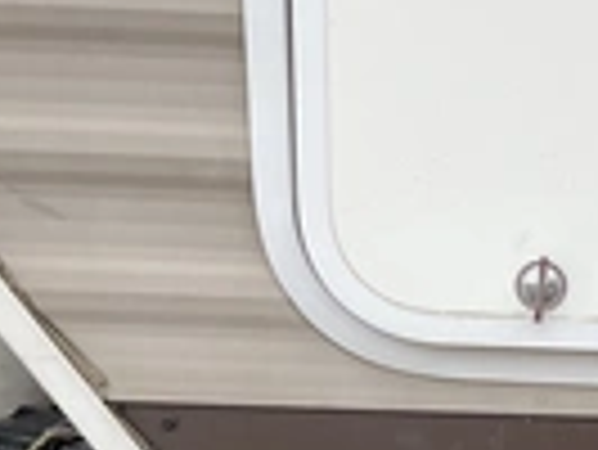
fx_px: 1504
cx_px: 683
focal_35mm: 87
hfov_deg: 21.2
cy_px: 486
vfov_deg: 16.5
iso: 25
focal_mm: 3
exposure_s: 1/439
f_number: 1.8
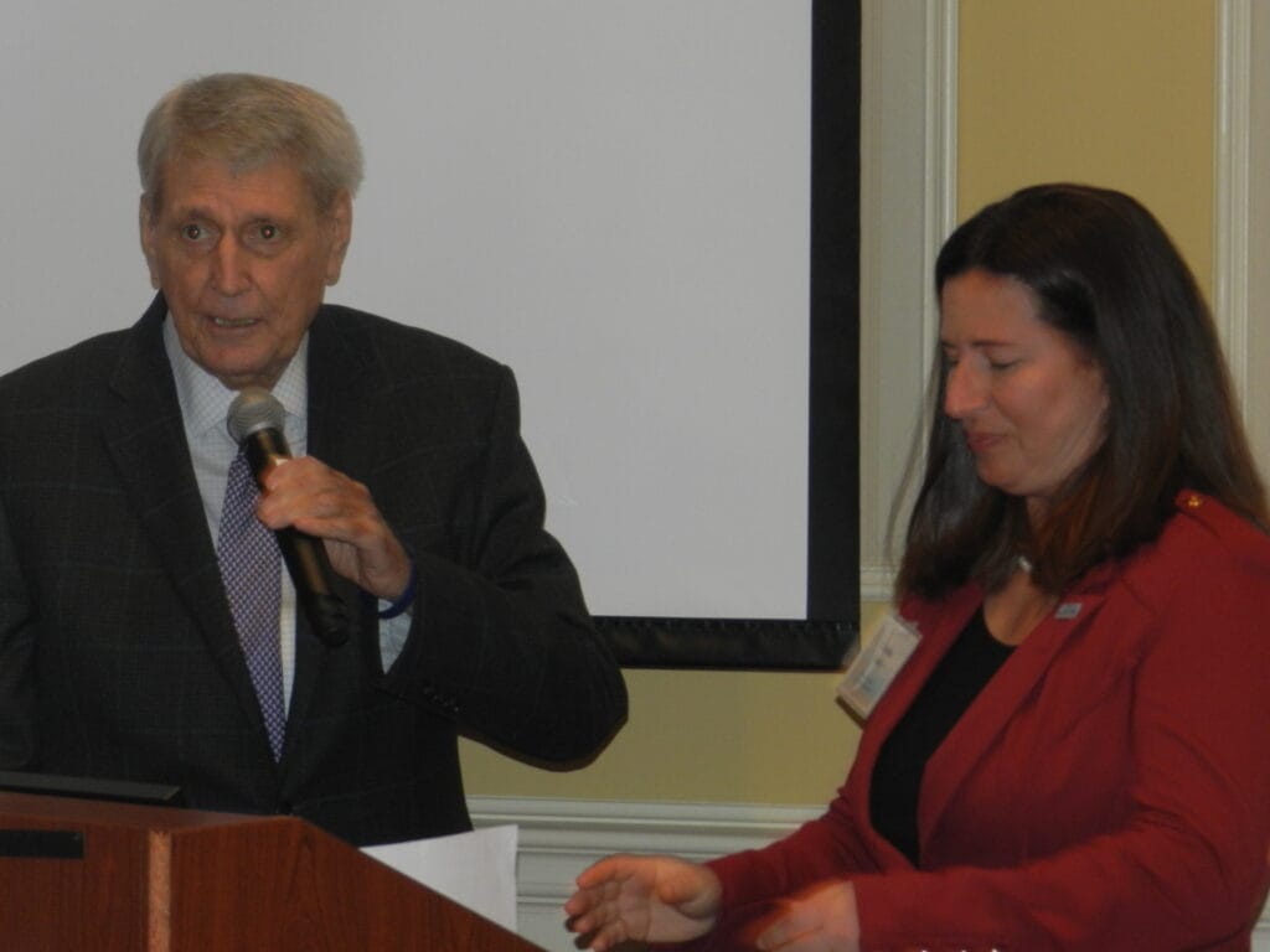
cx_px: 635
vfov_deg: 9.3
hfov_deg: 12.3
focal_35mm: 160
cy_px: 476
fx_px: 5870
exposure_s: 1/40
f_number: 5.3
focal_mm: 28.4
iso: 360
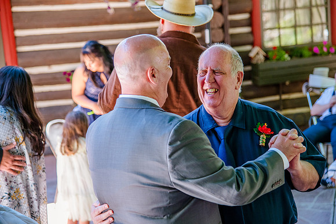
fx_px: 799
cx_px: 176
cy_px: 107
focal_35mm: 86
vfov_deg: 15.9
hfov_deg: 23.7
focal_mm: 82
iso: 1600
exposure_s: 1/400
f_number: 4
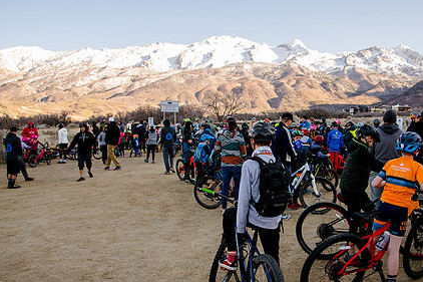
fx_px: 388
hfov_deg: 56.7
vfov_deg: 39.6
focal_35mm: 33
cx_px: 258
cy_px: 180
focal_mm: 24
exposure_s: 1/400
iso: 800
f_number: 8
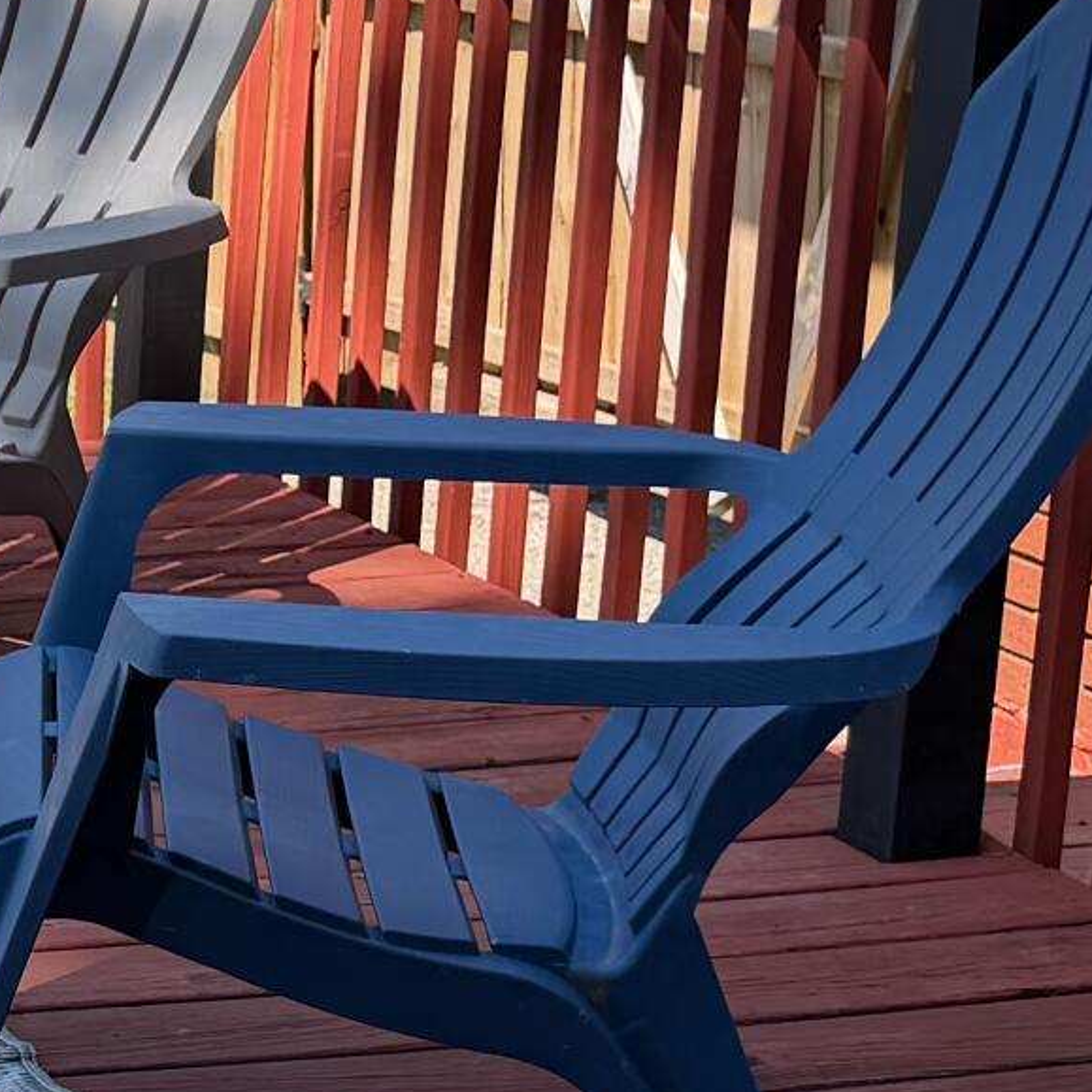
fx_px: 3926
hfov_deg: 14.6
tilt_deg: -15.7
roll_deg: +1.4
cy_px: 645
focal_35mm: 110
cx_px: -636
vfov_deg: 15.8
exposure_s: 1/2445
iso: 100
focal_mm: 6.76
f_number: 1.78
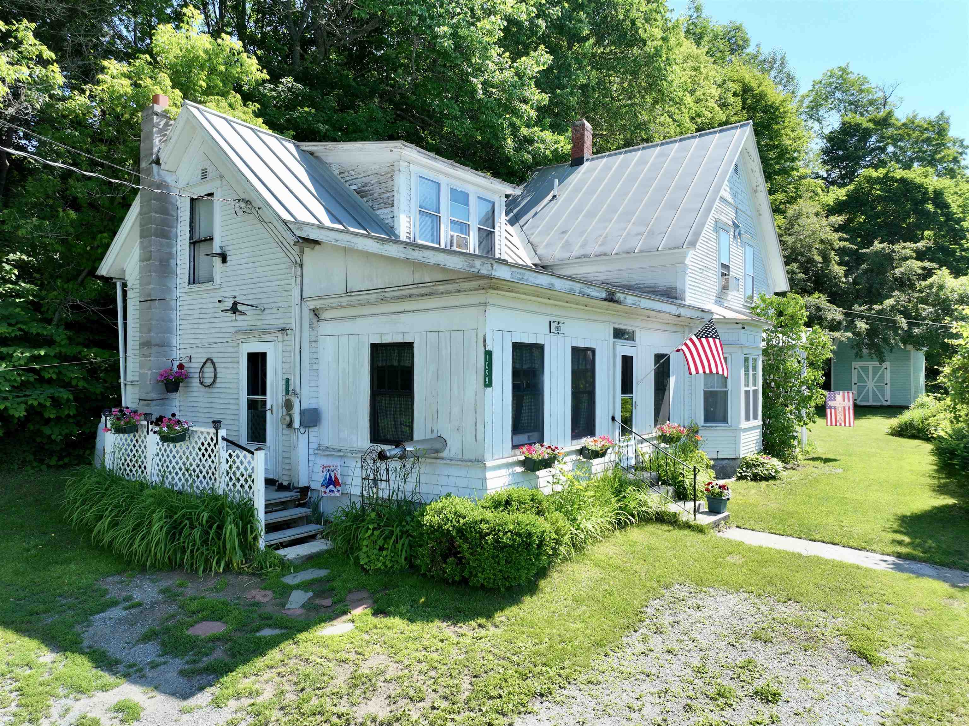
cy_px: 363
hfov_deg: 71.6
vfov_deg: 56.8
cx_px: 484
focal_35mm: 24
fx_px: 672
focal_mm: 12.29
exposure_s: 1/1250
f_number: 2.8
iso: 300
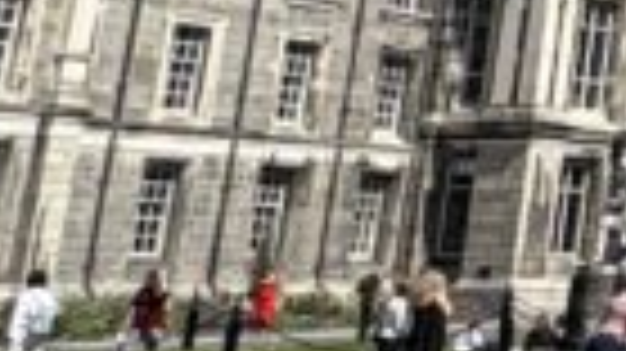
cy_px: -171
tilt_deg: +12.7
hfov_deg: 12.3
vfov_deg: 10.4
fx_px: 1858
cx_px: 1716
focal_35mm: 112
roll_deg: +1.6
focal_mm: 2.22
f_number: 2.2
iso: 40
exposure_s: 1/1789
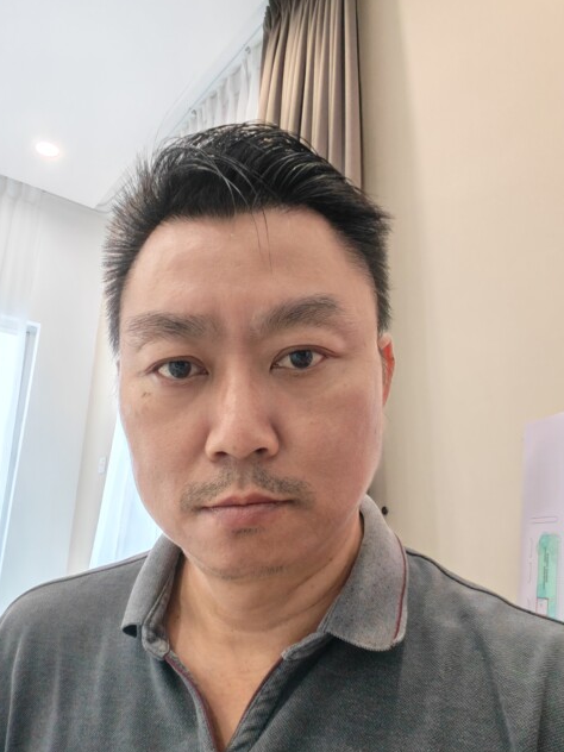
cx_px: 269
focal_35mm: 27
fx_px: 587
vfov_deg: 65.3
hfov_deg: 51.3
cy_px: 392
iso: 125
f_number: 2
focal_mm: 3.09
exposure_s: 1/33
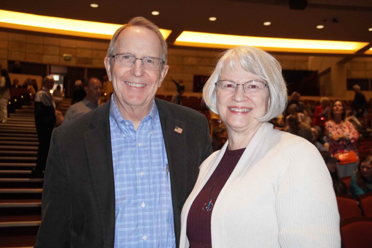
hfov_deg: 46.4
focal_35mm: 42
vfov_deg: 31.9
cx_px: 186
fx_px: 434
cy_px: 124
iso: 2500
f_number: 4.5
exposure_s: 1/60
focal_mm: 28
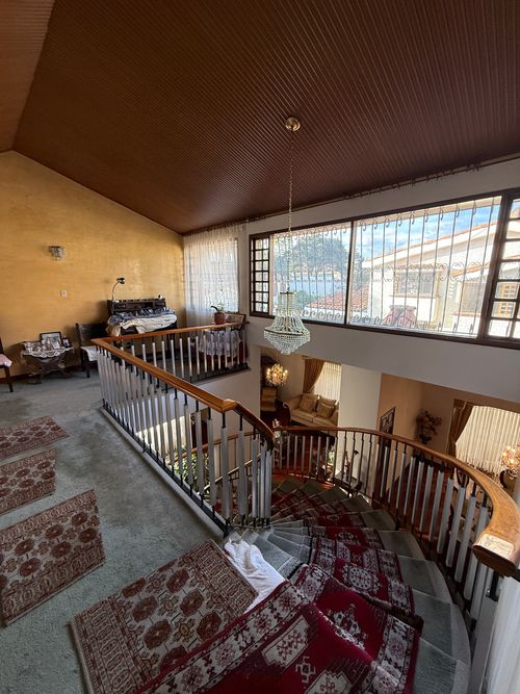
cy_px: 347
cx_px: 260
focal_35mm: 14
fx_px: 280
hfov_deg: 85.7
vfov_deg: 102.1
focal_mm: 2.22
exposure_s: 1/120
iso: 125
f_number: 2.2
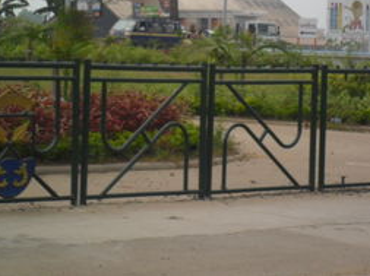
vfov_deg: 8.6
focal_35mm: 171
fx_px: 1825
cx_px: 193
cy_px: 58
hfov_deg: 11.6
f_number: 5
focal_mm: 19.6
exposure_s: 1/500
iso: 100
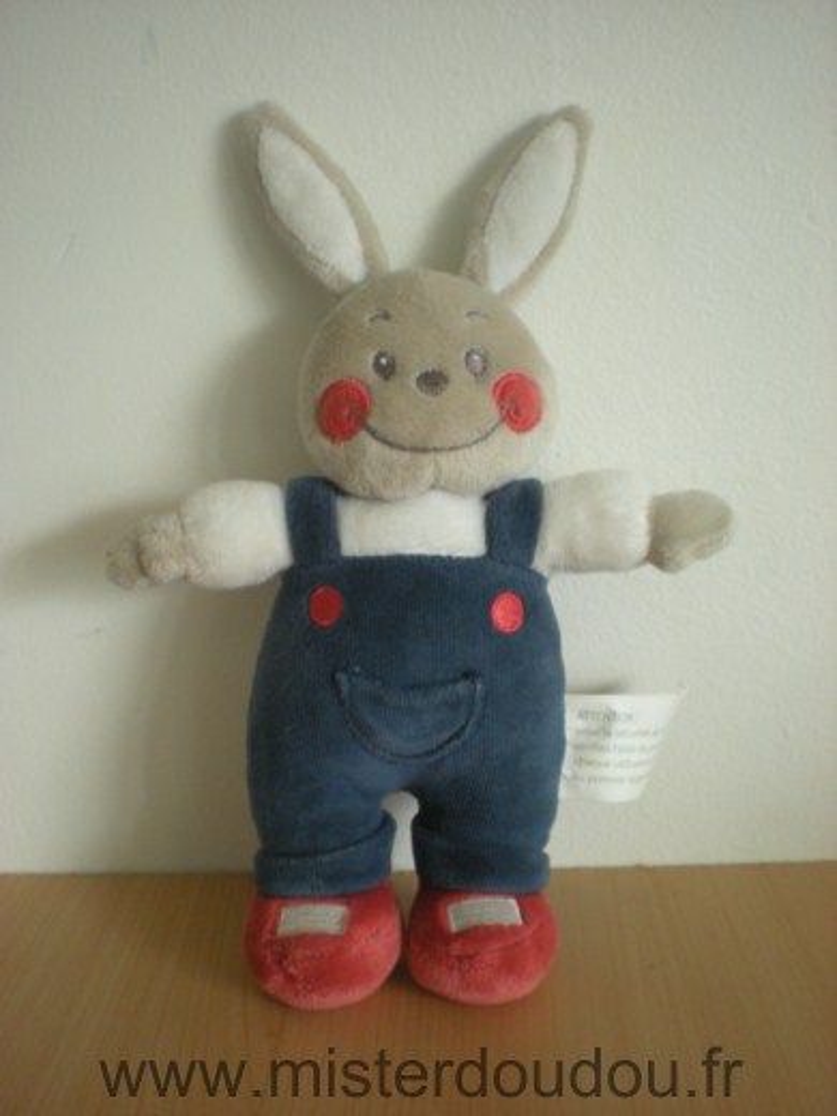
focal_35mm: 38
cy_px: 558
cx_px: 418
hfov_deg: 37.7
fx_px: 1225
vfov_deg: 49.0
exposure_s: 1/29
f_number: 3.1
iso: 200
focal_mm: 6.3
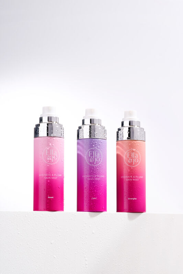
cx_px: 92
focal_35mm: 105
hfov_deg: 13.0
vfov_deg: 19.5
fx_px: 801
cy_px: 137
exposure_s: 1/160
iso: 250
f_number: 29
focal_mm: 105
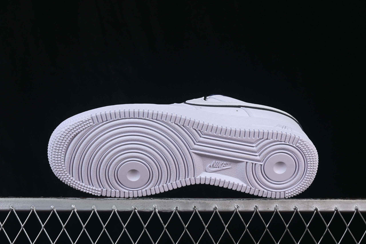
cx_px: 183
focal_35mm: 75
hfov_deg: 27.0
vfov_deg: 18.2
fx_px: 762
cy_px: 122
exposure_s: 1/80
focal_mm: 50
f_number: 8
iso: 160
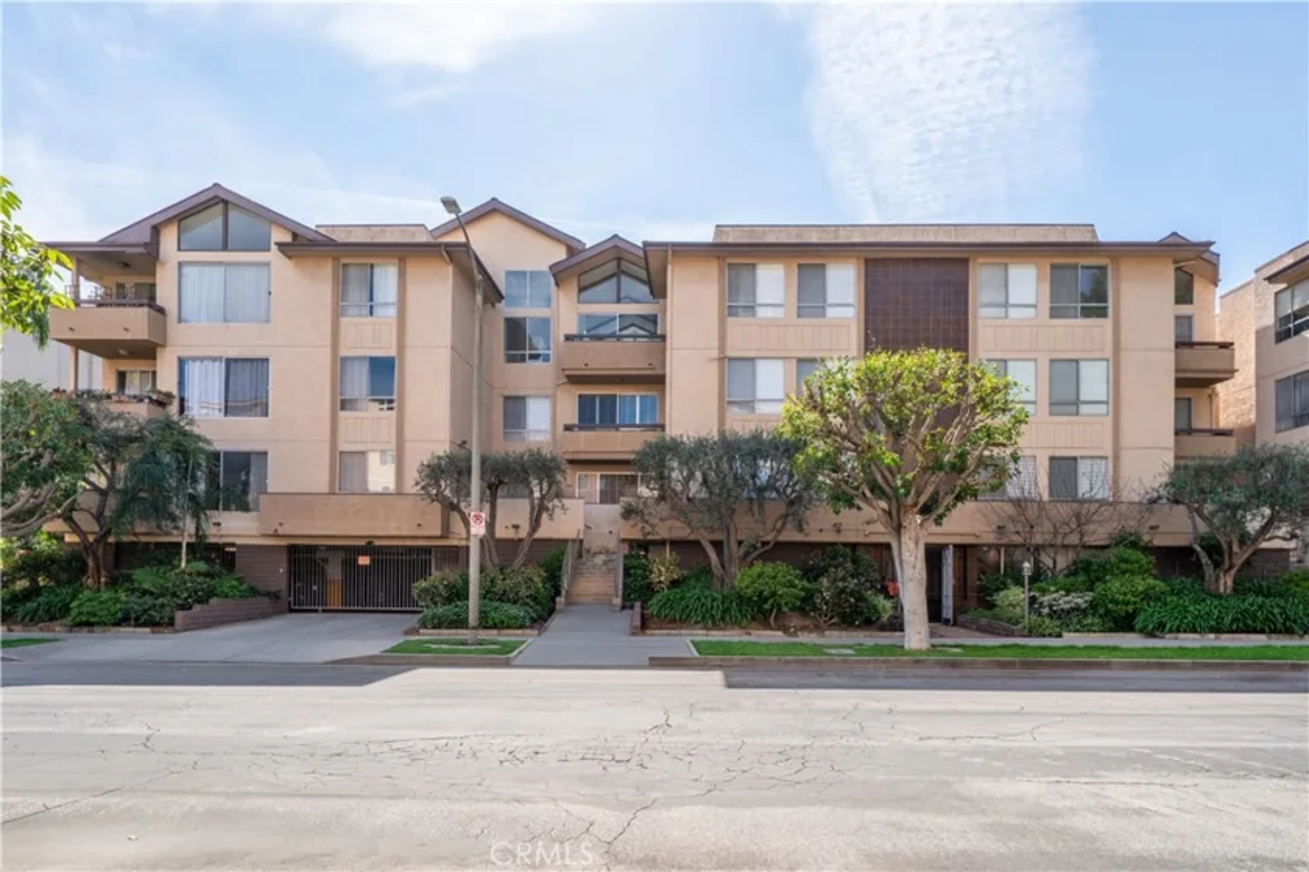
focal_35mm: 18
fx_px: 654
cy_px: 436
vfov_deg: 67.4
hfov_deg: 90.0
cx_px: 654
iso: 100
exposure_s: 1/2000
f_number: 8
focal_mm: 18
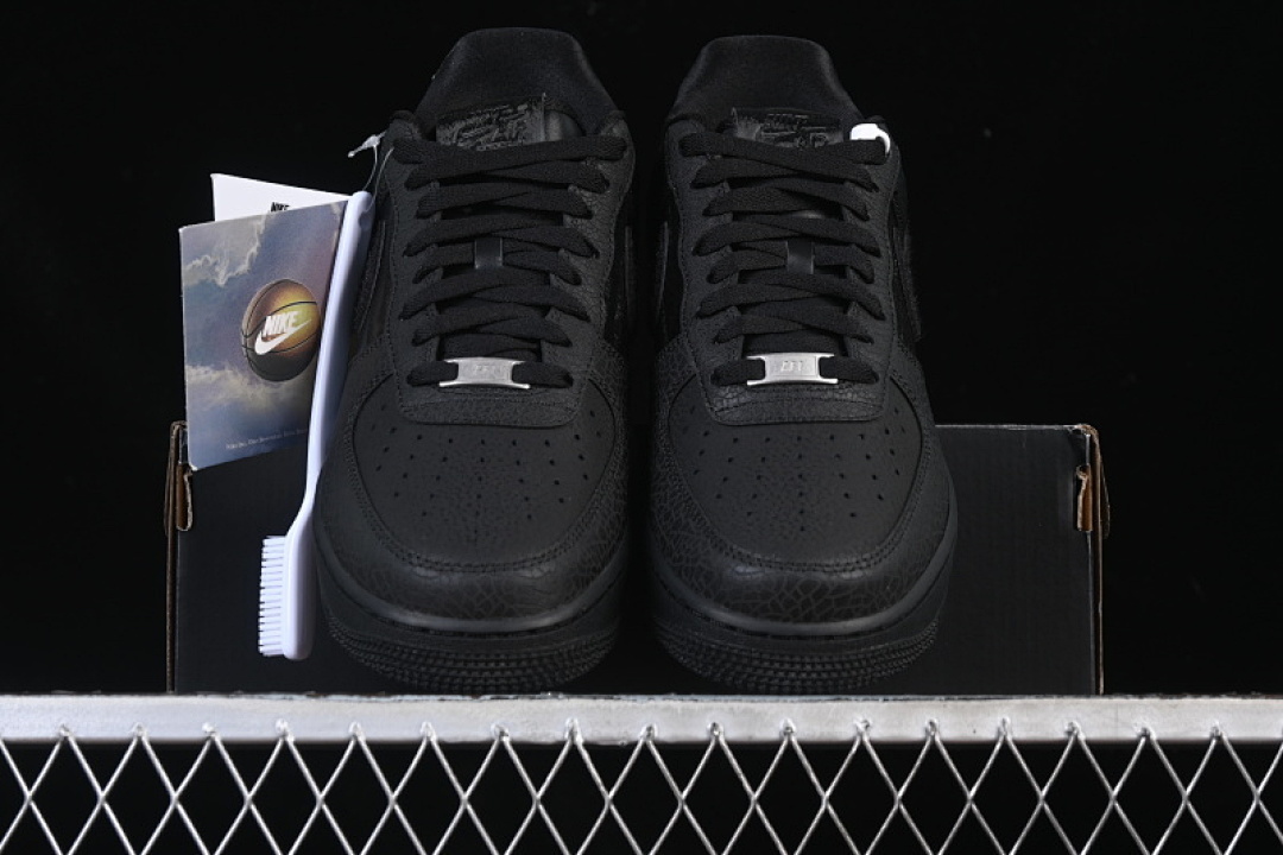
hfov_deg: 27.0
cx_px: 642
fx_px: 2673
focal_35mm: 75
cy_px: 428
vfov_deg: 18.2
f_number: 6.3
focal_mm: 50
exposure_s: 1/50
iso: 160
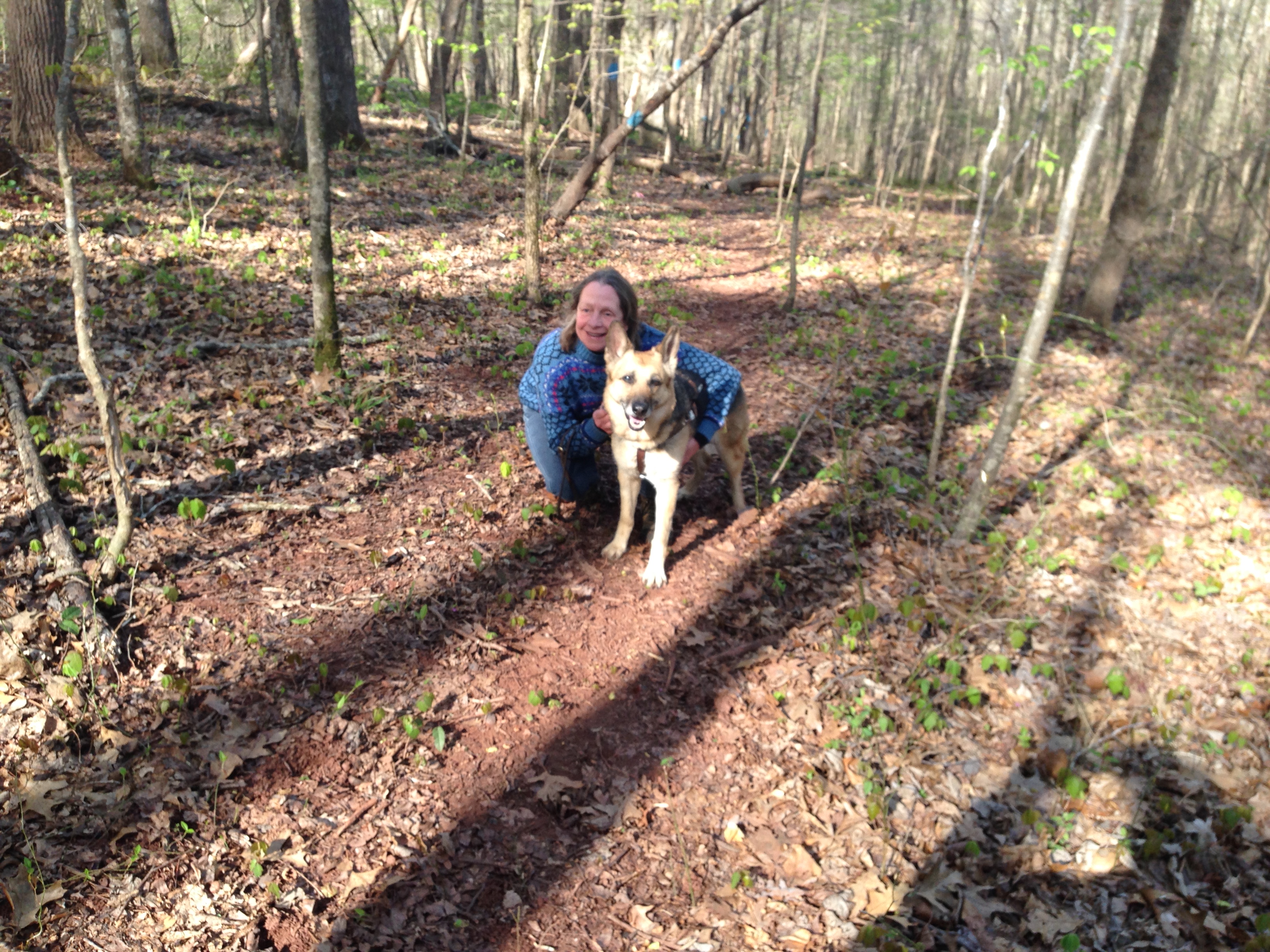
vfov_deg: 42.9
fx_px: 1211
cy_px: 476
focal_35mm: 33
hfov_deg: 55.4
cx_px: 635
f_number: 2.4
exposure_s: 1/218
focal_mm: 4.12
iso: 50
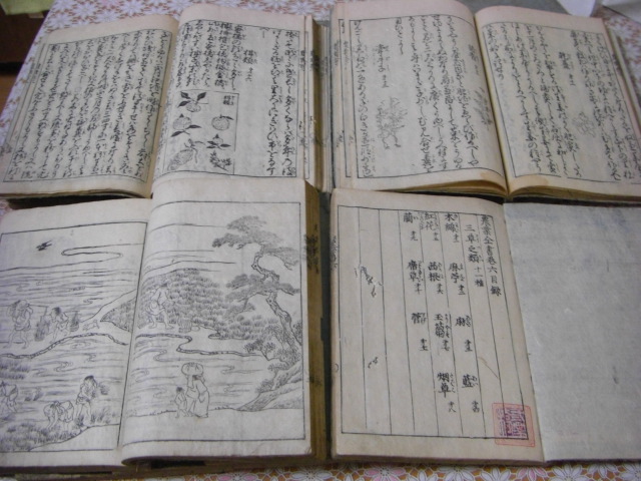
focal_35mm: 38
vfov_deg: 37.7
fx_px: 704
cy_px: 240
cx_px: 320
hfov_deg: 49.0
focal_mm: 6.3
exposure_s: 1/20
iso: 200
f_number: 3.4
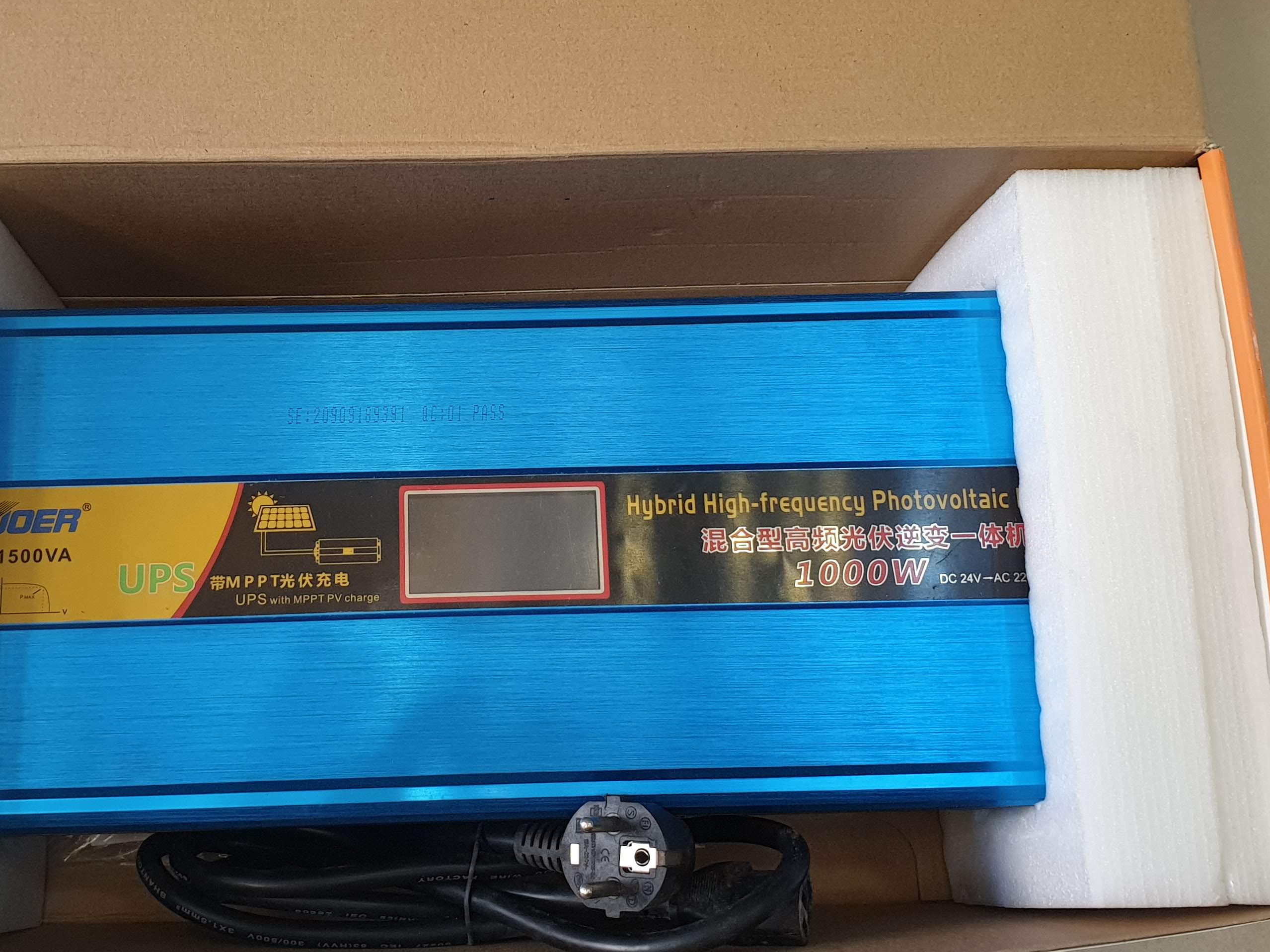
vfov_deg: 35.1
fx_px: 1504
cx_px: 493
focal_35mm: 41
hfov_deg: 45.5
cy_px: 420
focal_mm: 4.3
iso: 160
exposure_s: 1/50
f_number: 2.4
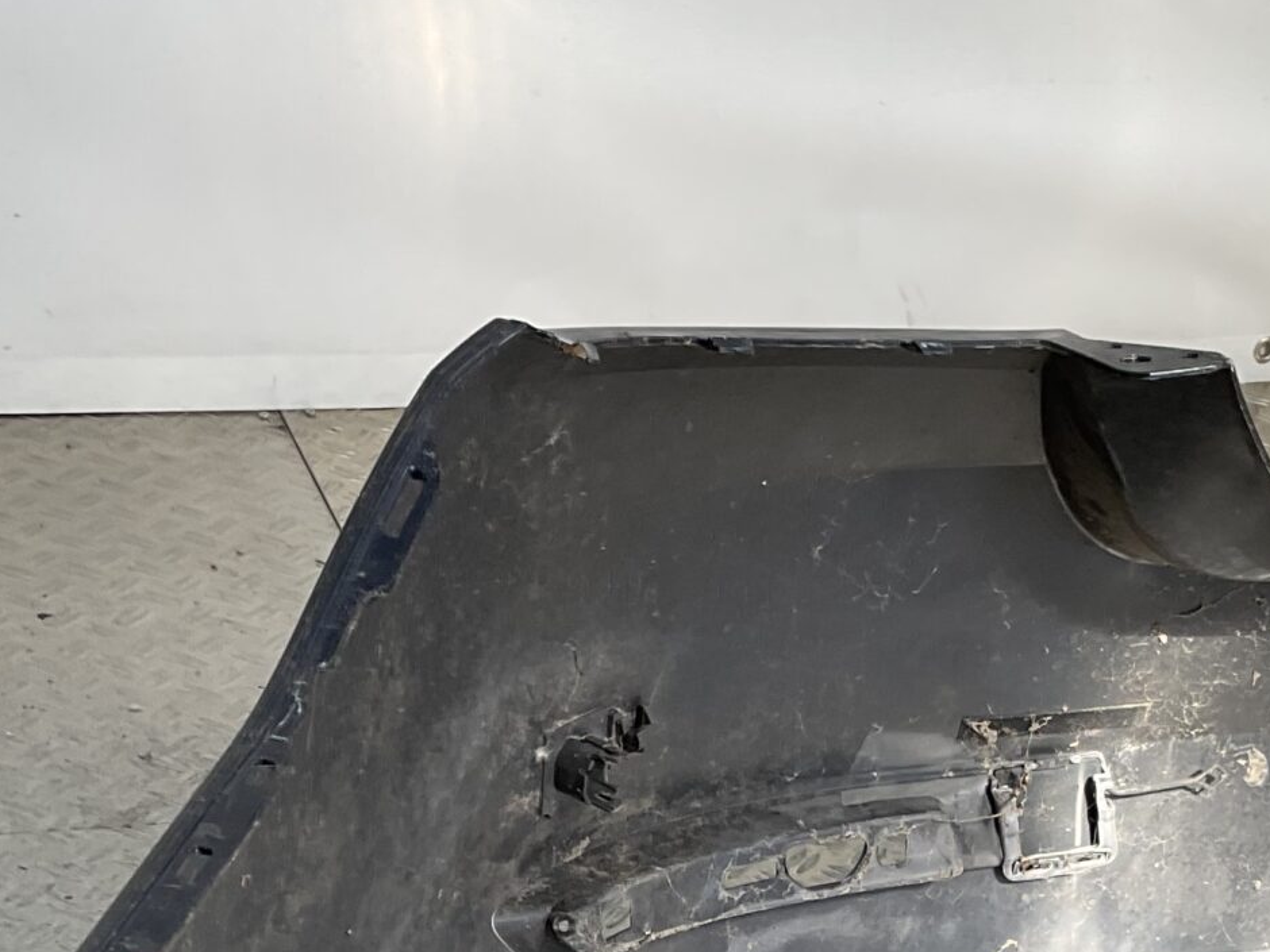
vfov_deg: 17.7
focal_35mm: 79
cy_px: 1159
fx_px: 2898
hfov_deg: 24.5
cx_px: 920
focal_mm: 3
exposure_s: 1/272
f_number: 1.8
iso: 16
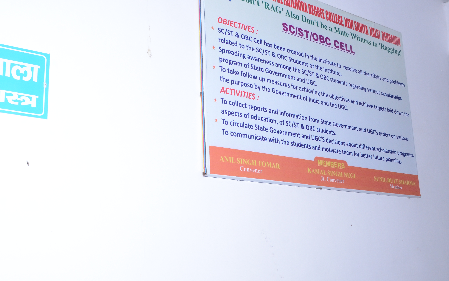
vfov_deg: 28.0
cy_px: 127
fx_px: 563
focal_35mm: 46
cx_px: 179
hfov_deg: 43.3
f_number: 11
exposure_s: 1/125
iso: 1000
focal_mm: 20
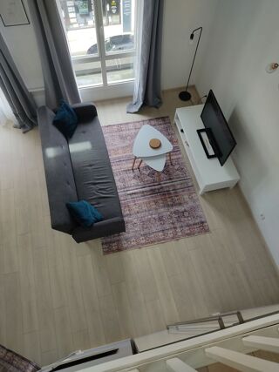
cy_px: 186
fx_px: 280
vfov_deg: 67.3
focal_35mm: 26
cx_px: 140
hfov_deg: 53.0
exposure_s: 1/100
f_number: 1.79
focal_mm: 4.74
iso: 114
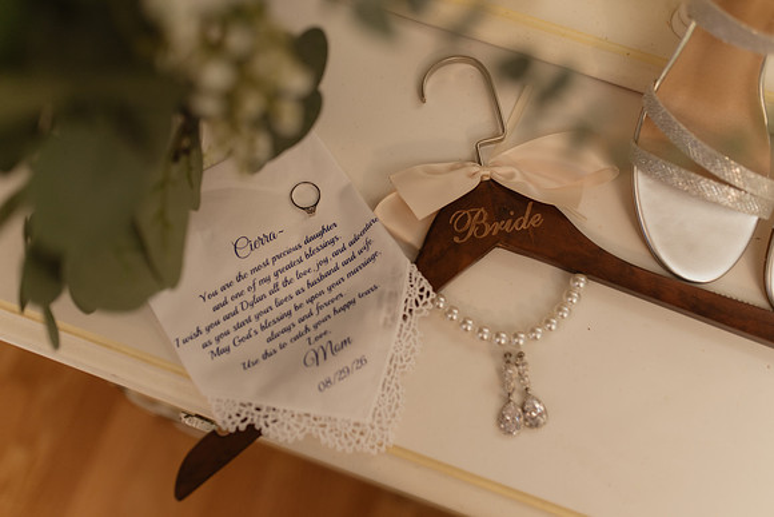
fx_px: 780
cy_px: 257
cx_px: 386
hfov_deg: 52.8
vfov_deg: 36.6
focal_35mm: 36
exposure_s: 1/125
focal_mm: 35
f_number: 1.8
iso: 320
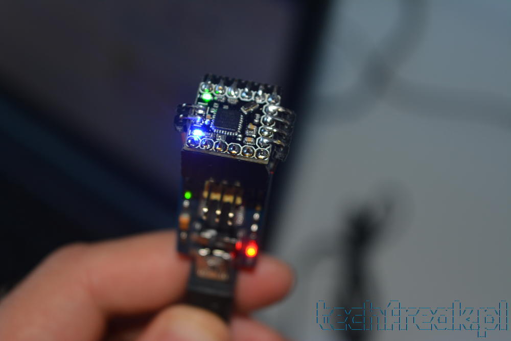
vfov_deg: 16.6
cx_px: 256
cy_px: 170
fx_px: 1171
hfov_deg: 24.6
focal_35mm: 82
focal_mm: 55
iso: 500
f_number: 5.6
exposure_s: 1/60
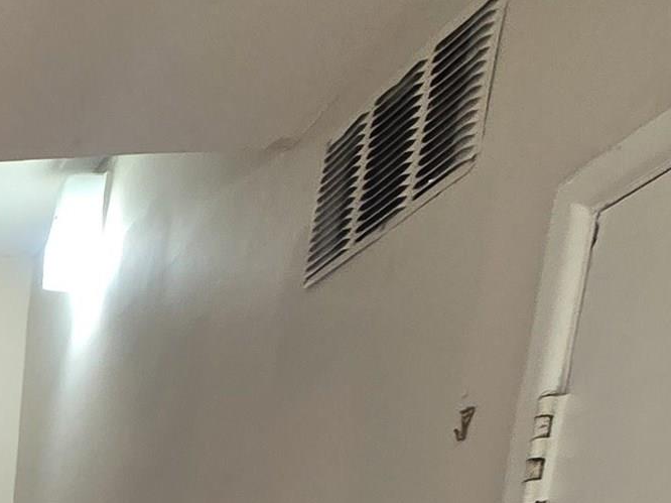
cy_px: 1062
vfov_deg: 16.7
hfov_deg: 21.6
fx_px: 1163
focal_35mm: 60
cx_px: -522
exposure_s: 1/60
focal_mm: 2.2
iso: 125
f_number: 2.2
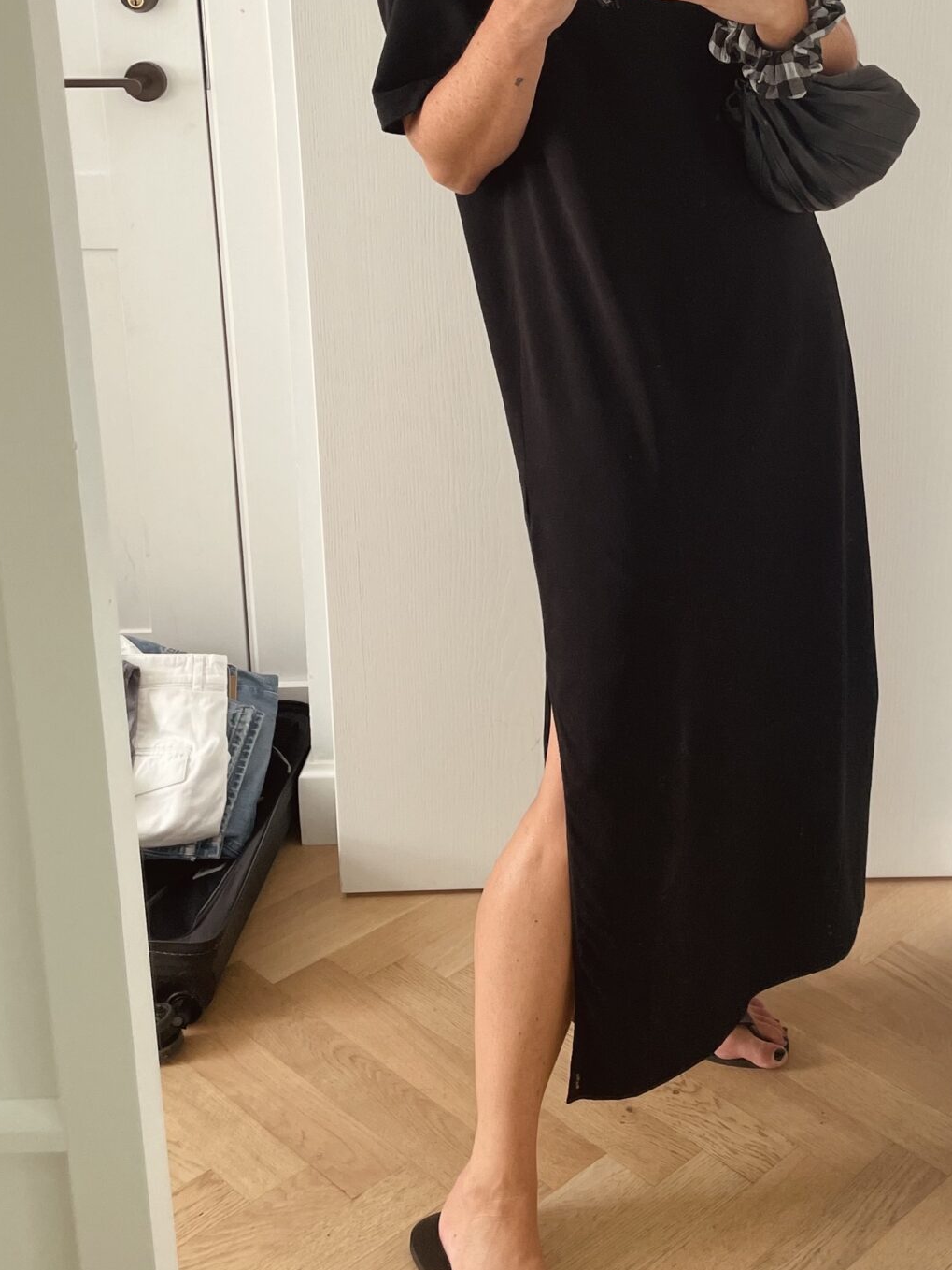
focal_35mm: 49
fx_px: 1796
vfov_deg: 38.3
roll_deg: -1.3
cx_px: 781
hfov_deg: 28.9
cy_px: 379
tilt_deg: -17.0
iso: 80
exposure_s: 1/121
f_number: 1.6
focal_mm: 4.2
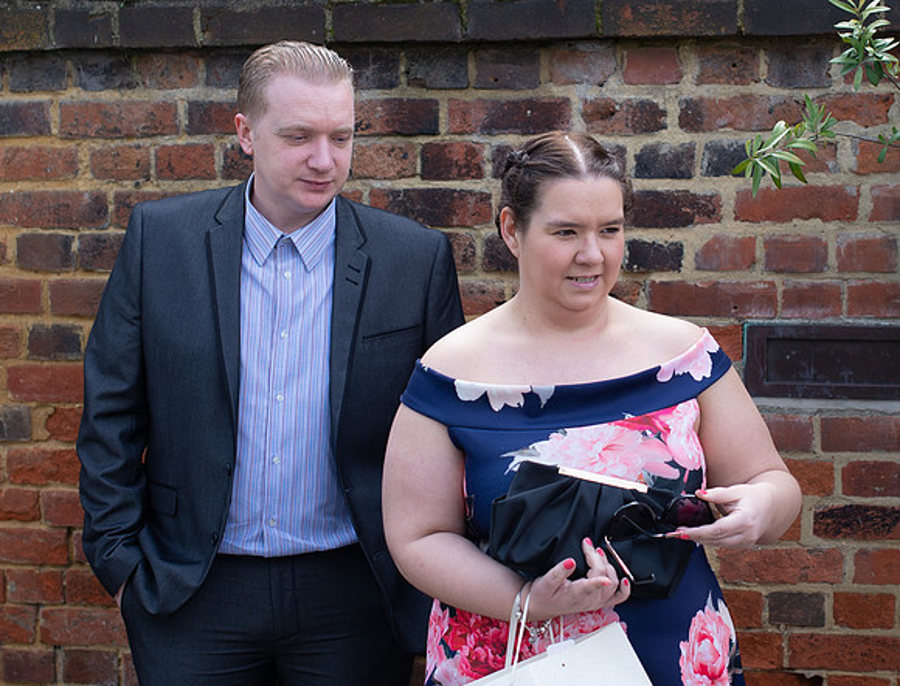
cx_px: 543
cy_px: 277
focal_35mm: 76
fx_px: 1998
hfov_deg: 25.3
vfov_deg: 19.5
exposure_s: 1/400
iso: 100
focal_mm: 35
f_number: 2.8
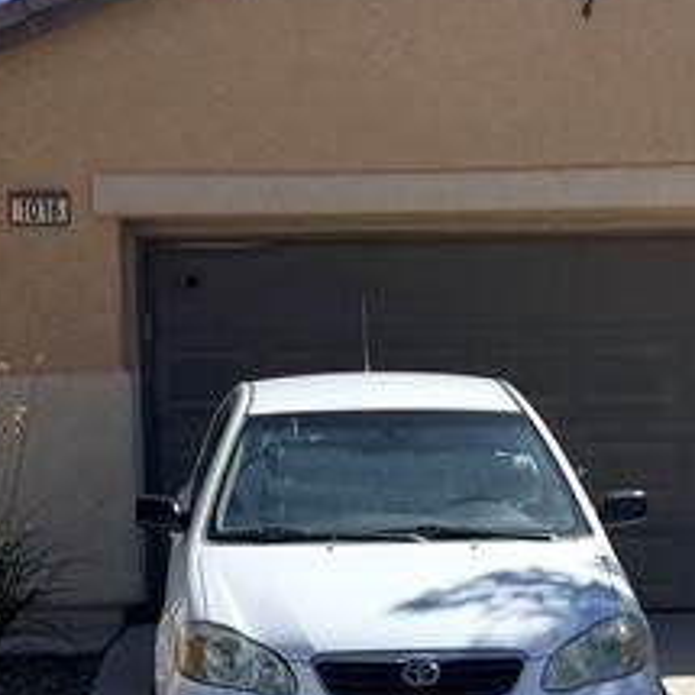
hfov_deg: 17.2
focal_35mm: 101
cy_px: 572
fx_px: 2294
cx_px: 362
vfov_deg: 17.1
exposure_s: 1/5714
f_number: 1.78
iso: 80
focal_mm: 6.76
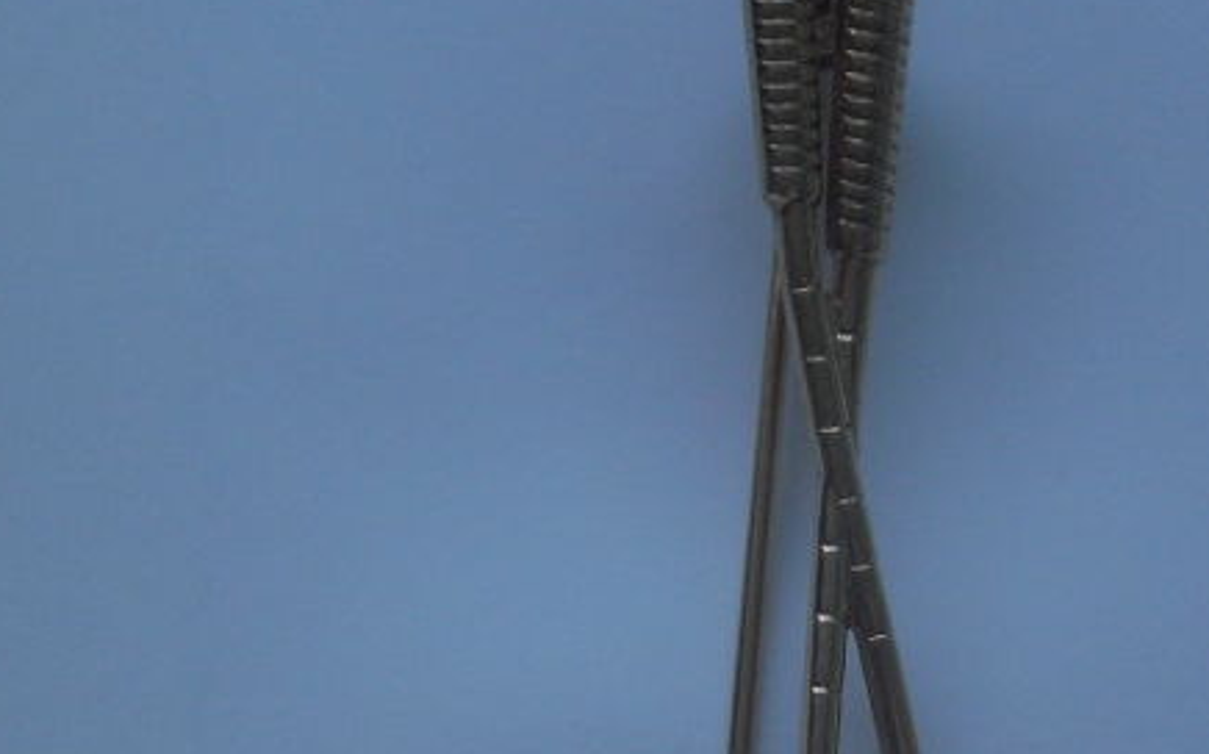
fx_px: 2964
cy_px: 757
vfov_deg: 14.3
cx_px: 729
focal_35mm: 90
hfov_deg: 23.0
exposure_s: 1/90
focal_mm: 6.3
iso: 80
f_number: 2.8
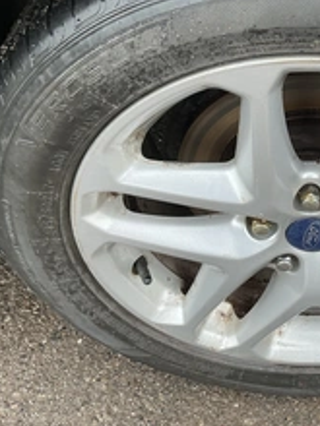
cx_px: 330
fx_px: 629
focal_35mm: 51
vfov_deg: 37.2
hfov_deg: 26.8
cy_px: 149
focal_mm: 3
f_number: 1.8
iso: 20
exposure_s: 1/238
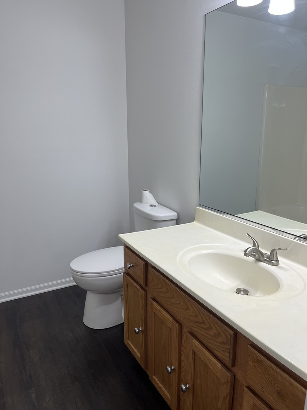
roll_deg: +1.0
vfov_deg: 67.3
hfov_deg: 53.1
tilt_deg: -14.3
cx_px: 154
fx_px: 307
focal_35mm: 26
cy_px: 205
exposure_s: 1/120
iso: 80
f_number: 1.6
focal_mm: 5.1
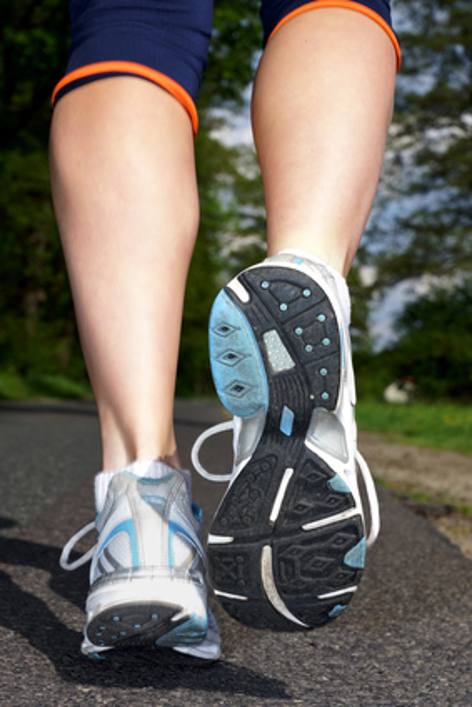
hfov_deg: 18.2
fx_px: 1474
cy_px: 354
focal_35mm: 75
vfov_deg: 27.0
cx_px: 236
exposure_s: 1/250
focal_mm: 50
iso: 50
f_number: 8
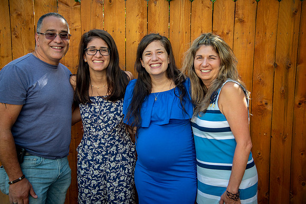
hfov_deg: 41.1
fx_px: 408
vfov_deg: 28.1
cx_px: 153
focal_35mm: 48
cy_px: 102
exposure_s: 1/320
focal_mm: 48
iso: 125
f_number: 4
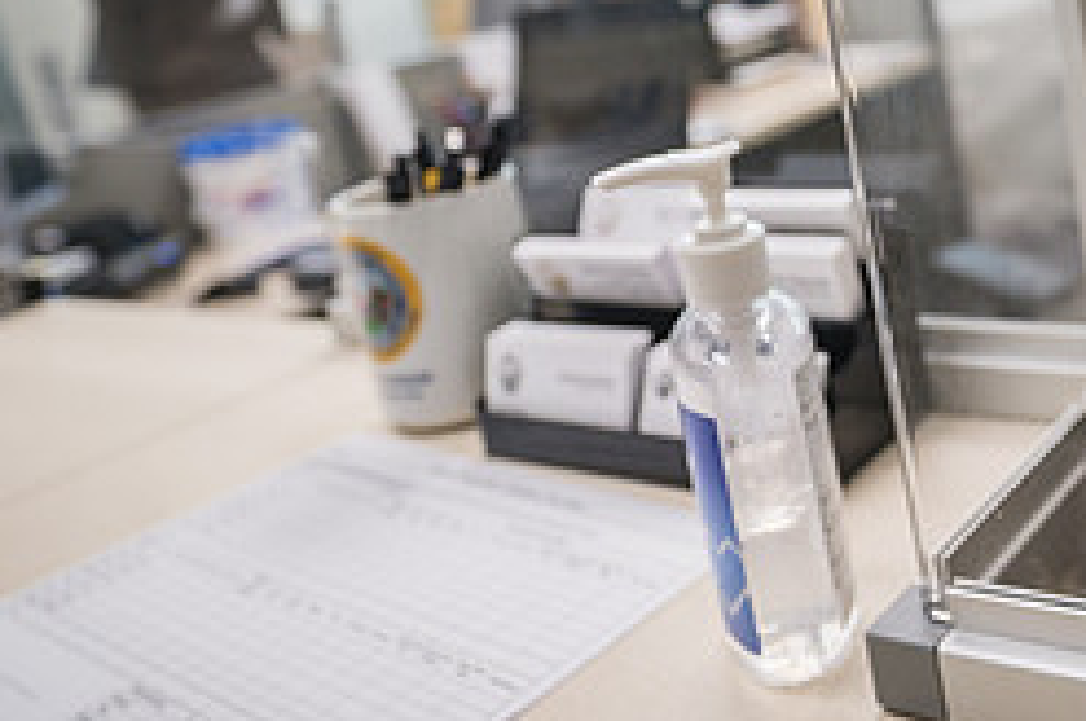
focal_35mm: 40
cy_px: 33
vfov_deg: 31.3
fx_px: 1205
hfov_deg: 42.5
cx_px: 1064
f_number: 2.8
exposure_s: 1/125
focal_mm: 17
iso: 640
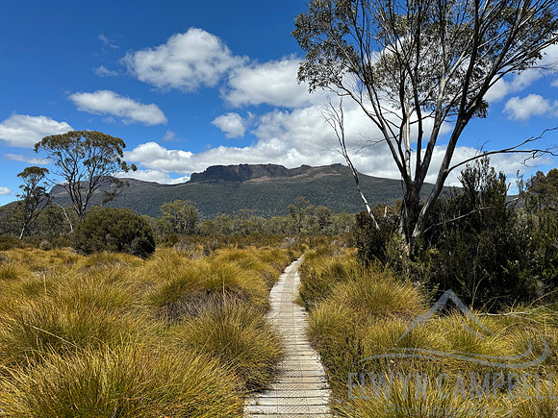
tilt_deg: +5.0
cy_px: 209
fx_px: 387
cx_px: 279
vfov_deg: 56.8
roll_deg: +0.9
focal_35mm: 24
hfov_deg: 71.6
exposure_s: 1/5814
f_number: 1.78
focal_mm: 6.86
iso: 80
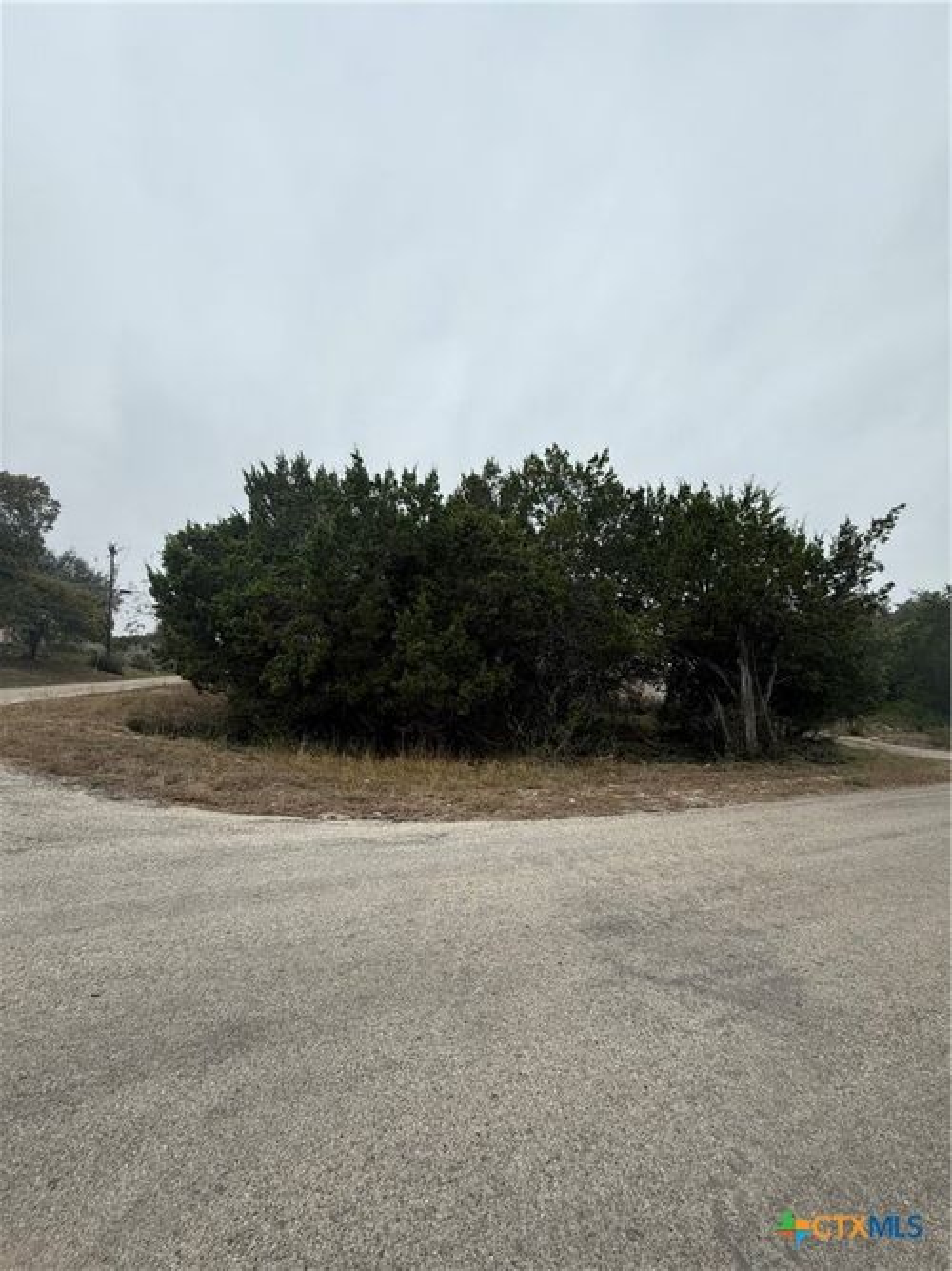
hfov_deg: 85.7
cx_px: 476
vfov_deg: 102.1
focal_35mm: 14
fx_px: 514
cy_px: 636
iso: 50
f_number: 2.2
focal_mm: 2.22
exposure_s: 1/482
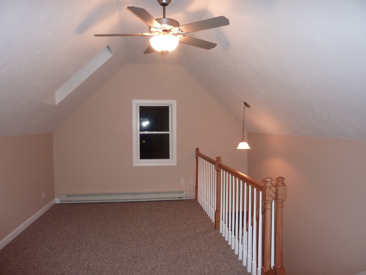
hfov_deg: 69.4
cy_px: 138
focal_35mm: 25
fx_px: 264
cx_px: 183
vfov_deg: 54.9
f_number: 3.3
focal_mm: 4.1
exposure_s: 1/30
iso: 250
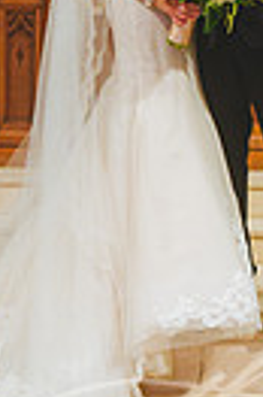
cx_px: 195
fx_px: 1967
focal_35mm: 179
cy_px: -115
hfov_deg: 7.6
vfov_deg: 11.2
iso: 2500
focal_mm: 52
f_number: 4
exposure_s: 1/100
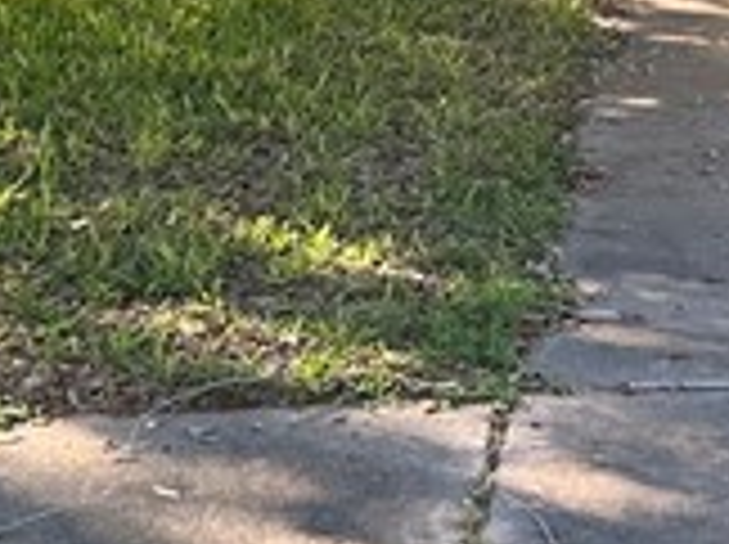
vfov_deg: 9.4
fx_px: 3196
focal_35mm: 152
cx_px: 1197
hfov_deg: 12.2
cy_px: -301
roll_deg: +0.3
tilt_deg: -2.6
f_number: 1.78
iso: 80
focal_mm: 6.86
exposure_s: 1/372
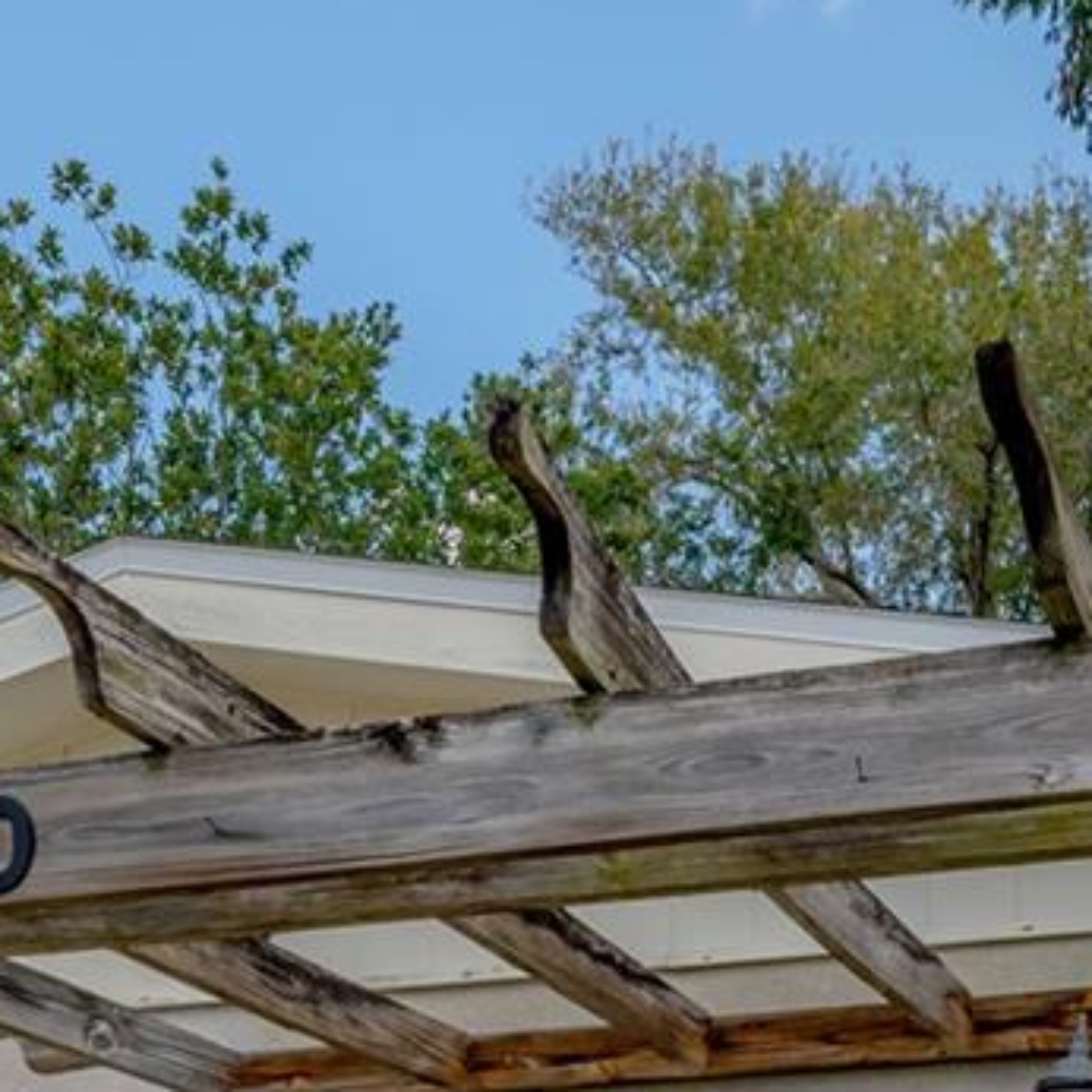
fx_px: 1963
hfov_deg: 30.1
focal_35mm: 55
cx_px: 922
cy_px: 1561
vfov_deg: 25.1
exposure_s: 1/320
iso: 320
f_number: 9
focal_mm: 14
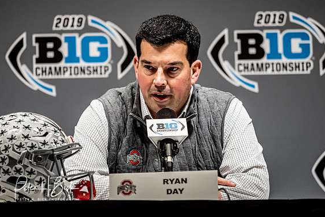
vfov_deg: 4.3
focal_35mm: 320
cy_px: 94
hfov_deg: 6.4
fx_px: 2888
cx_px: 164
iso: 1250
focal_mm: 150
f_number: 2.8
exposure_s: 1/250
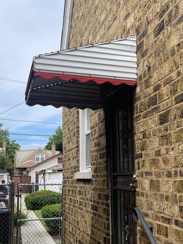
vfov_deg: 42.6
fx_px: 310
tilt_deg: +6.9
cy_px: 156
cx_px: 136
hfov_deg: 32.3
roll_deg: -1.1
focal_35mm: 44
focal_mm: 5.1
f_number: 1.6
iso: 32
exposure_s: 1/1387
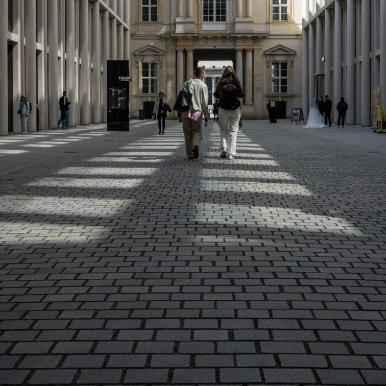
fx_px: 719
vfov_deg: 29.8
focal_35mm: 57
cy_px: 126
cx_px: 192
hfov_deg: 30.0
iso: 280
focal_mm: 44
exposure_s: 1/250
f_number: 9
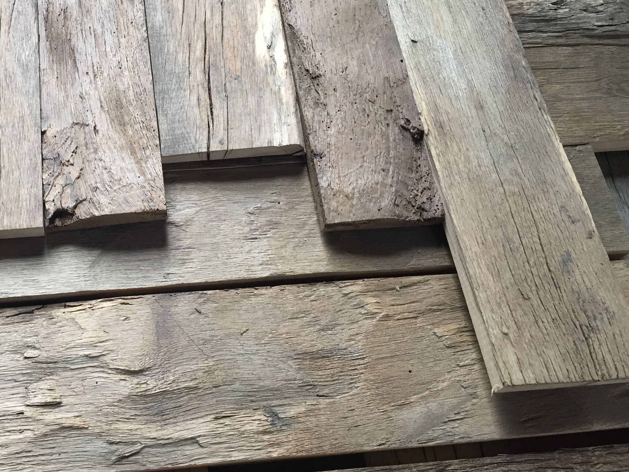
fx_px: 781
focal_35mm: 43
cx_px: 163
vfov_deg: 33.1
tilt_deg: -60.7
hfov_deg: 42.6
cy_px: 128
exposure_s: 1/33
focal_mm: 4.15
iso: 32
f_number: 2.2
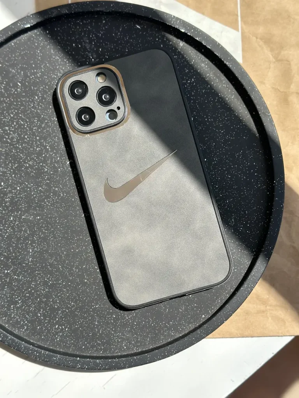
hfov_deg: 30.3
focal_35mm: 48
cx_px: 150
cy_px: 199
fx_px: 553
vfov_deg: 39.7
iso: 100
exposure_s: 1/2070
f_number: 1.78
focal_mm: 6.86
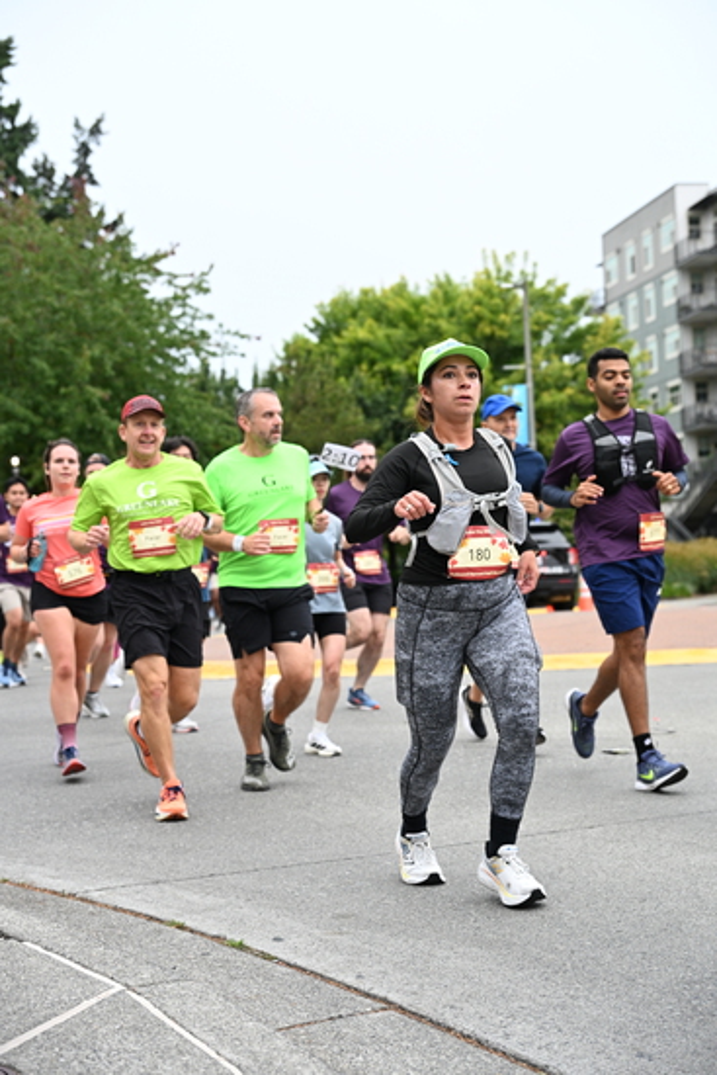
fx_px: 1672
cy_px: 538
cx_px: 358
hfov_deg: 24.2
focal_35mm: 56
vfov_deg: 35.6
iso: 1600
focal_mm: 56
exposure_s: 1/800
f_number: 4
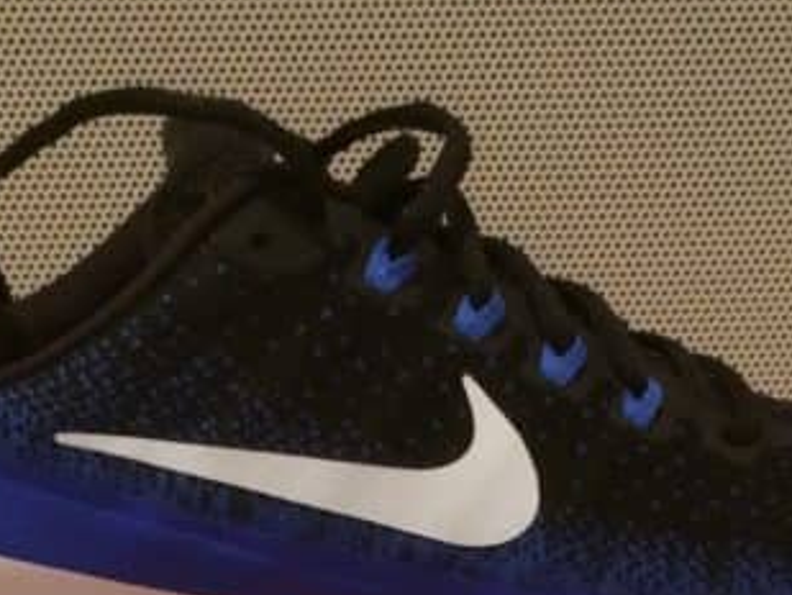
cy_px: 951
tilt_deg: -21.5
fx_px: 2197
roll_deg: +2.5
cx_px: 464
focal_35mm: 96
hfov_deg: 20.4
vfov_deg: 14.2
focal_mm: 4.15
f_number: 2.2
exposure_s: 1/25
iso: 250
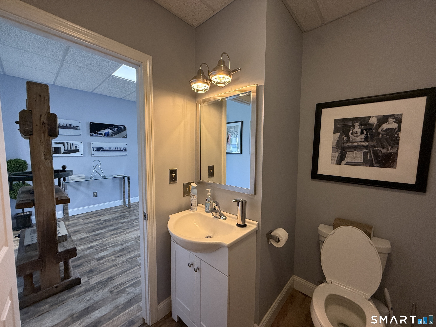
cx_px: 218
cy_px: 164
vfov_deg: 85.7
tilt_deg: -4.1
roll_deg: -0.1
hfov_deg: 102.1
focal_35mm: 14
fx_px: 176
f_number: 2.2
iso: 250
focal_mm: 2.22
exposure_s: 1/60
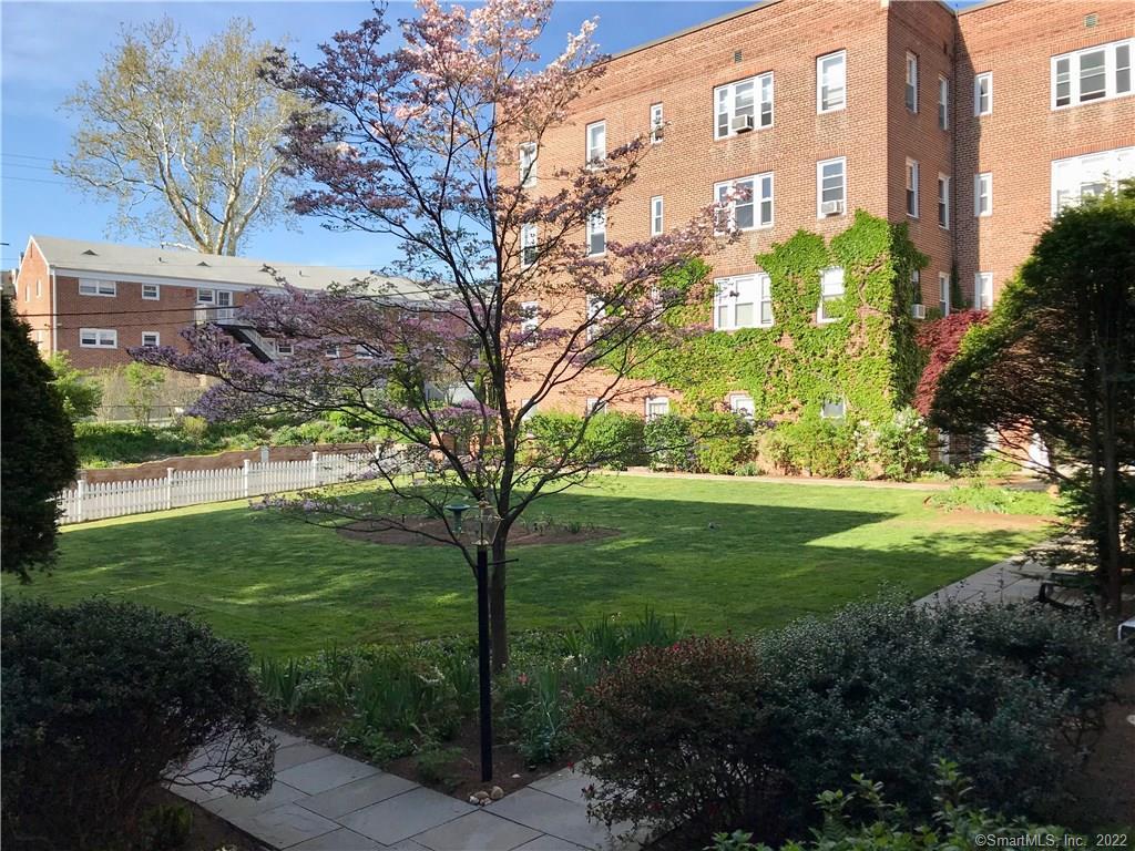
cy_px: 426
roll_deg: +0.6
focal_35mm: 28
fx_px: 918
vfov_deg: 49.7
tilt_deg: +1.6
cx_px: 568
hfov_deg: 63.4
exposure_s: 1/1140
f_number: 1.8
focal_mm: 3.99
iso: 20
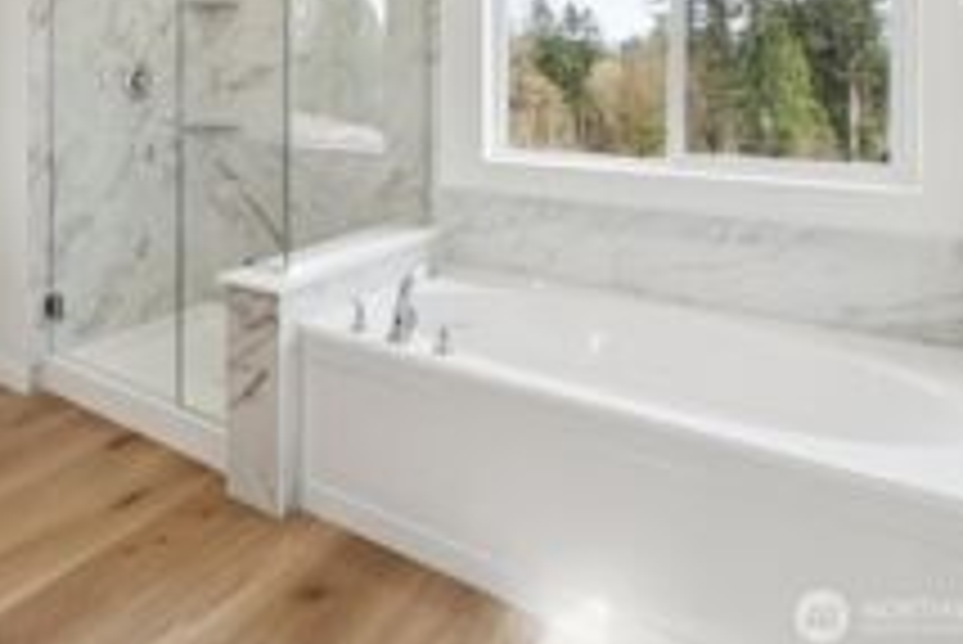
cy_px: 61
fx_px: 749
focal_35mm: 28
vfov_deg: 42.5
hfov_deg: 59.3
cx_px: 166
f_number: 10
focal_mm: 10
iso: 250
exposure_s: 1/30
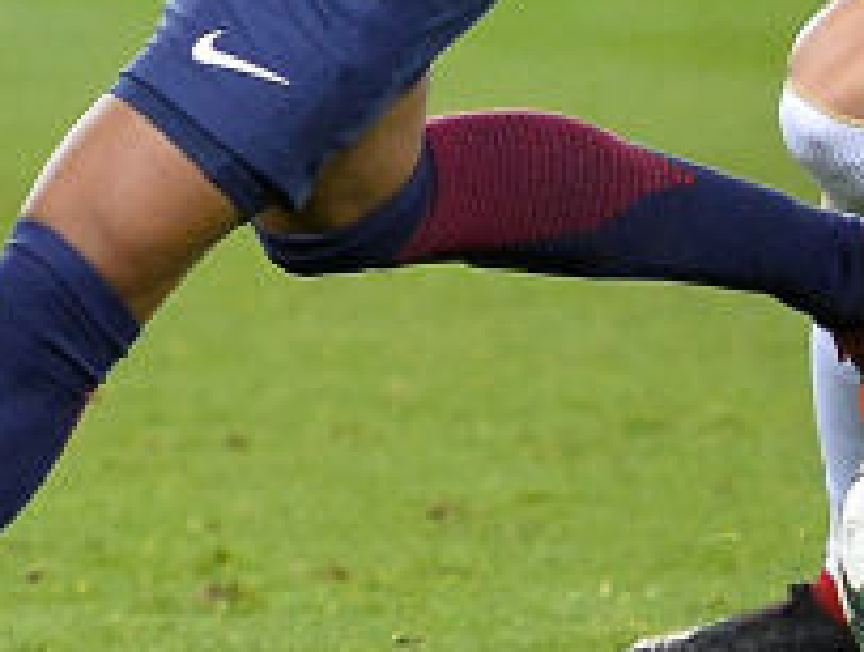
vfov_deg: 1.9
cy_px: -409
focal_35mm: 774
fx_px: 19353
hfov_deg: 2.6
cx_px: 800
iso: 3200
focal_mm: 160
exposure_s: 1/2000
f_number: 3.5
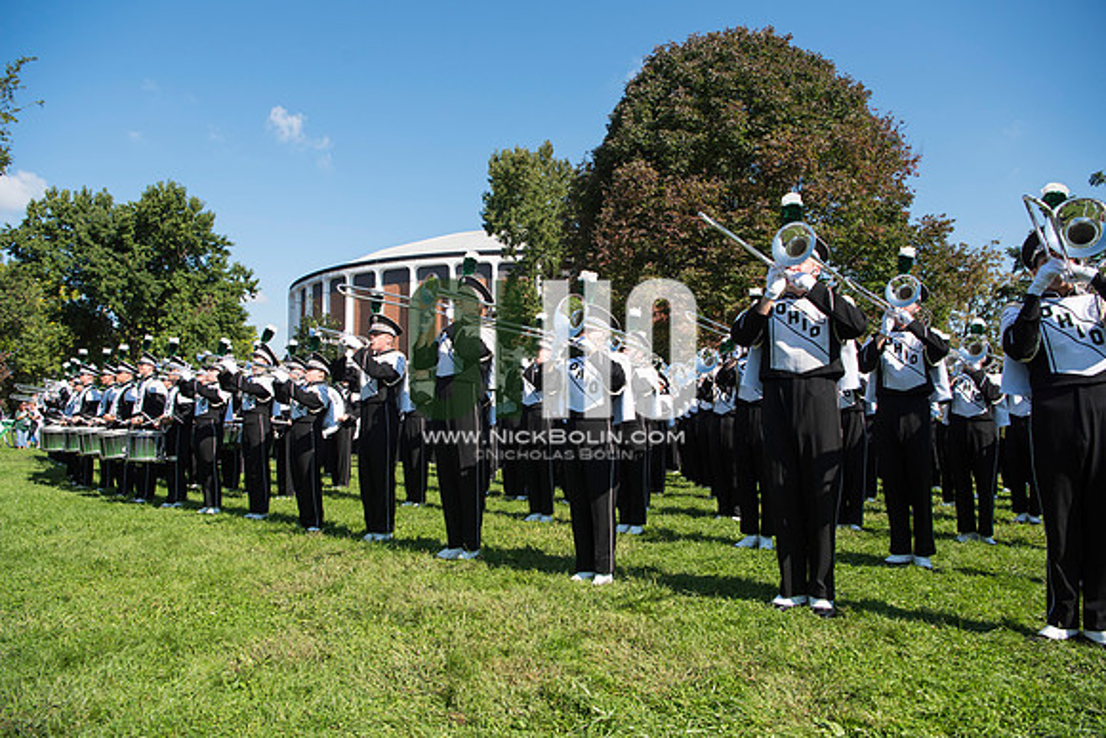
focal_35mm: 24
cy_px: 369
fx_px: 737
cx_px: 553
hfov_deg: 73.7
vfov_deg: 53.2
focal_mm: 24
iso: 200
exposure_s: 1/1250
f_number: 5.6
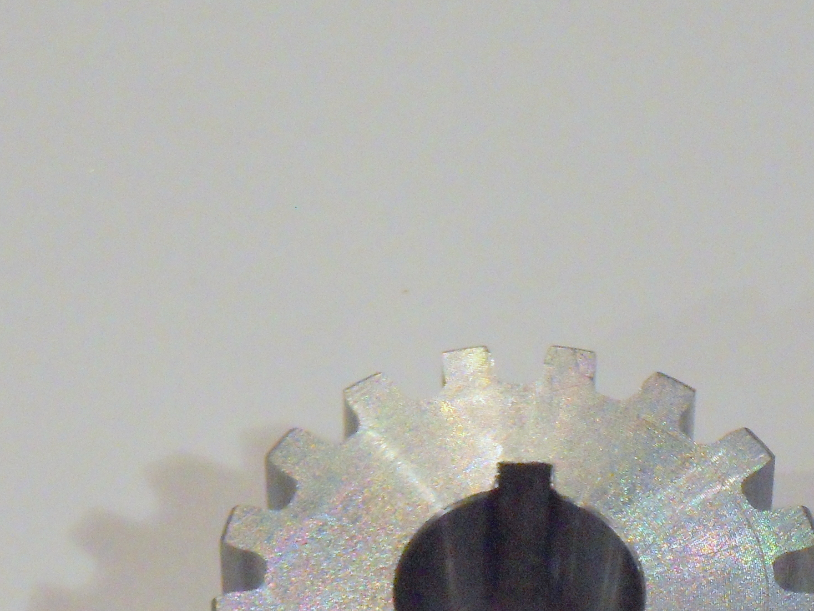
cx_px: 345
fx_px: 7054
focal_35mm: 300
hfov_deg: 6.6
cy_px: 607
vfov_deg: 4.9
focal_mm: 19.3
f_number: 5.6
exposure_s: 1/45
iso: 400
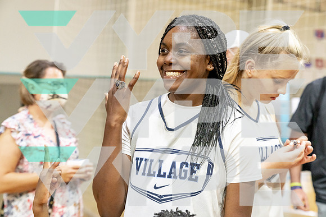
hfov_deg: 33.9
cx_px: 163
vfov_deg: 23.0
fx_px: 534
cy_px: 108
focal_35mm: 59
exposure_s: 1/250
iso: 2500
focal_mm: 59
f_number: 4
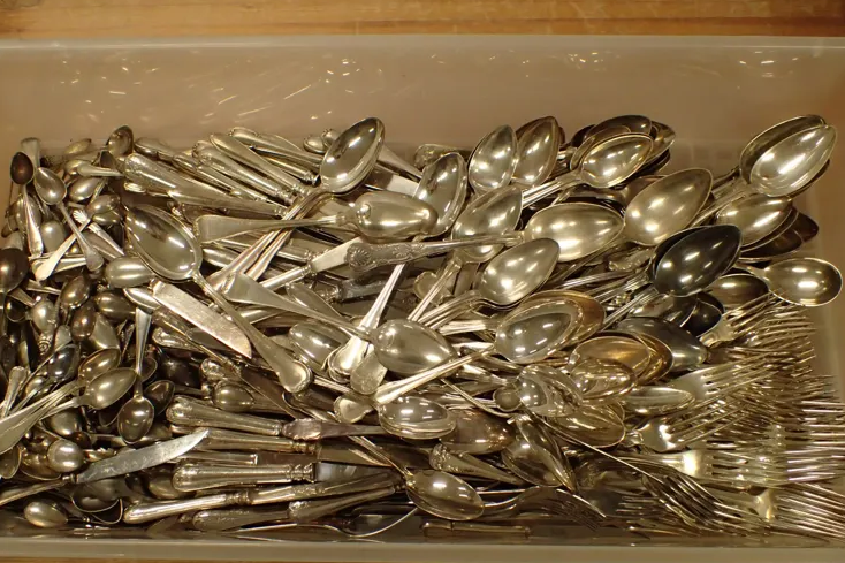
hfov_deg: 55.8
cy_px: 312
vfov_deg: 38.8
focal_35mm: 34
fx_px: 798
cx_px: 414
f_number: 2.3
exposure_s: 1/125
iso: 640
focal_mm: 5.5
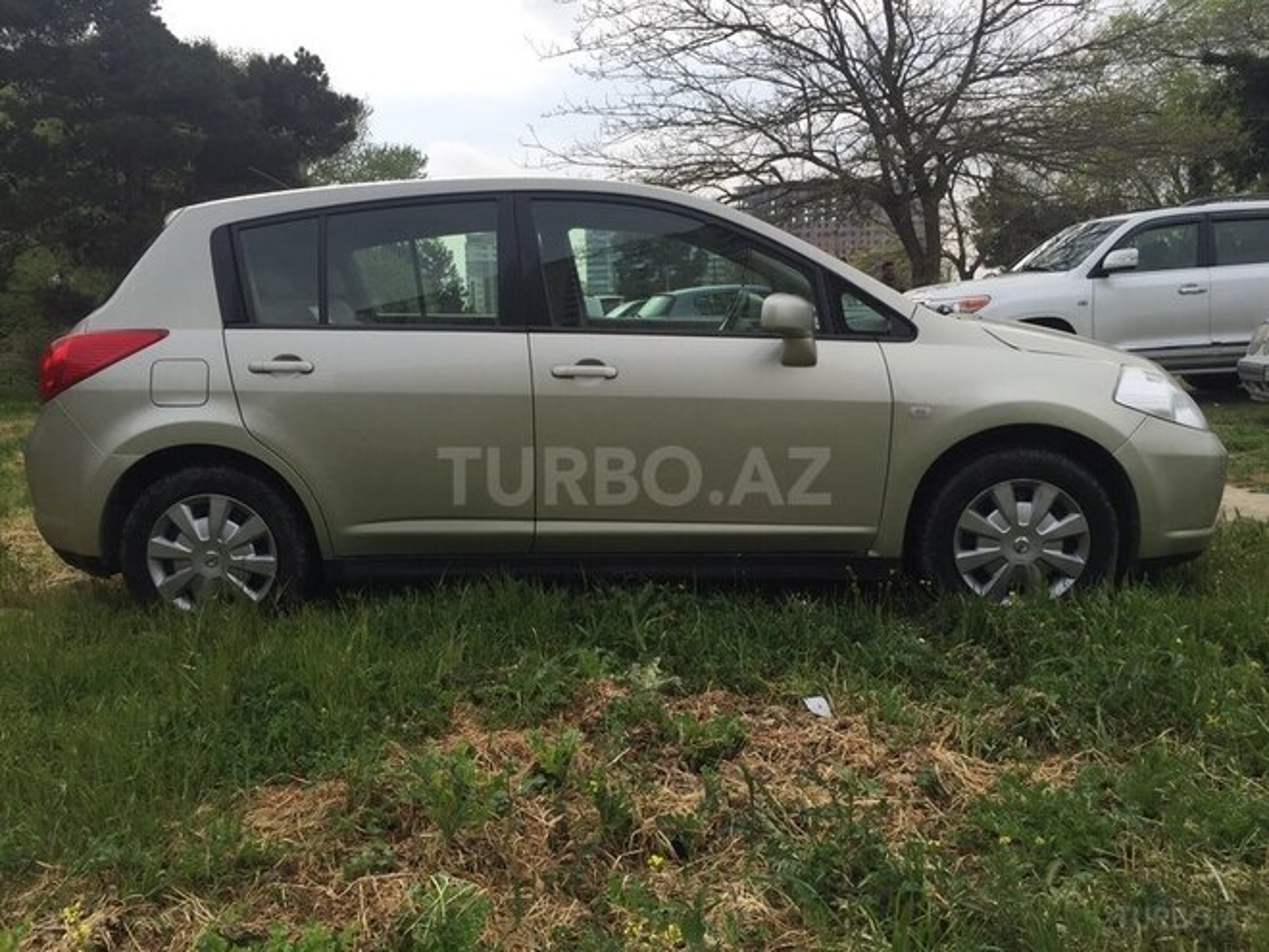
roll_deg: +1.7
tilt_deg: -11.1
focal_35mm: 29
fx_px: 1063
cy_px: 476
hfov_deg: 61.7
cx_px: 634
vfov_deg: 48.2
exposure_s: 1/1130
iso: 32
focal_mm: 4.15
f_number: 2.2
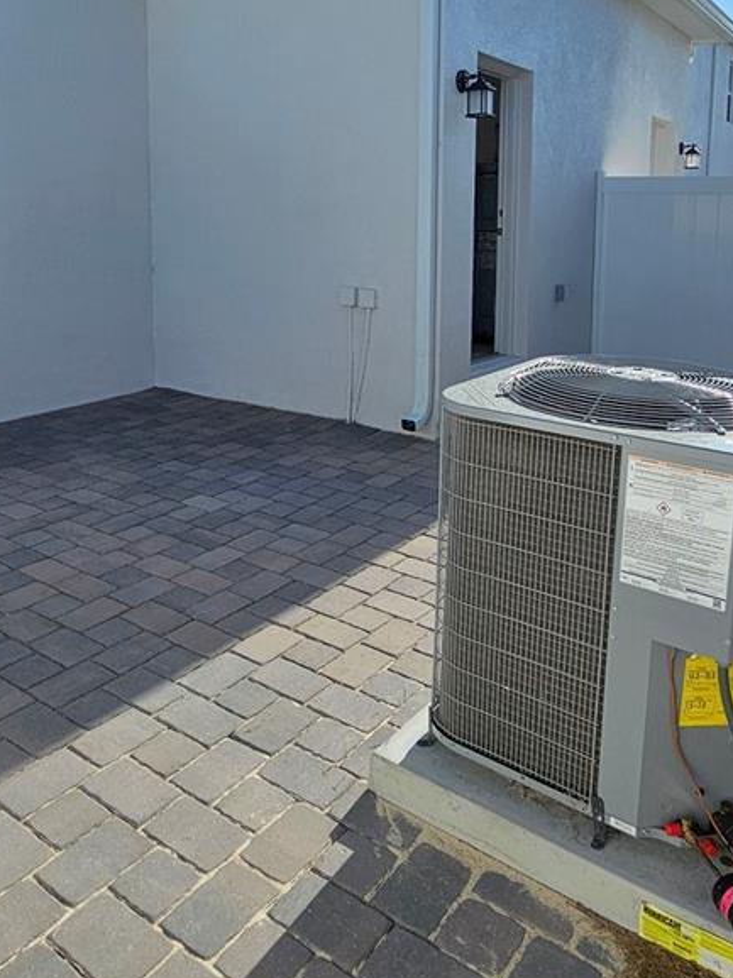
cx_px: 364
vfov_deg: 63.9
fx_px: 763
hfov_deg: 51.3
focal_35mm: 27
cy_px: 338
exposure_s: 1/3559
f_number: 2.2
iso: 50
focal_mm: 2.2
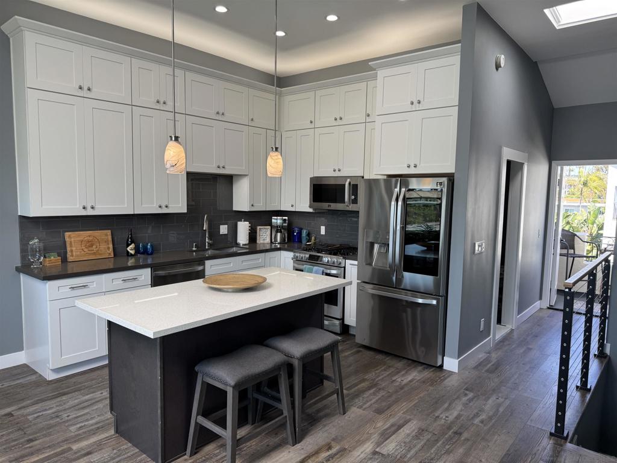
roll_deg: -1.3
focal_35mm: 24
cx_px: 308
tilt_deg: -7.5
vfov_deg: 56.8
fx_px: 428
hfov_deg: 71.6
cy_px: 232
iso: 64
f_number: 1.78
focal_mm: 6.76
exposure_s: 1/237
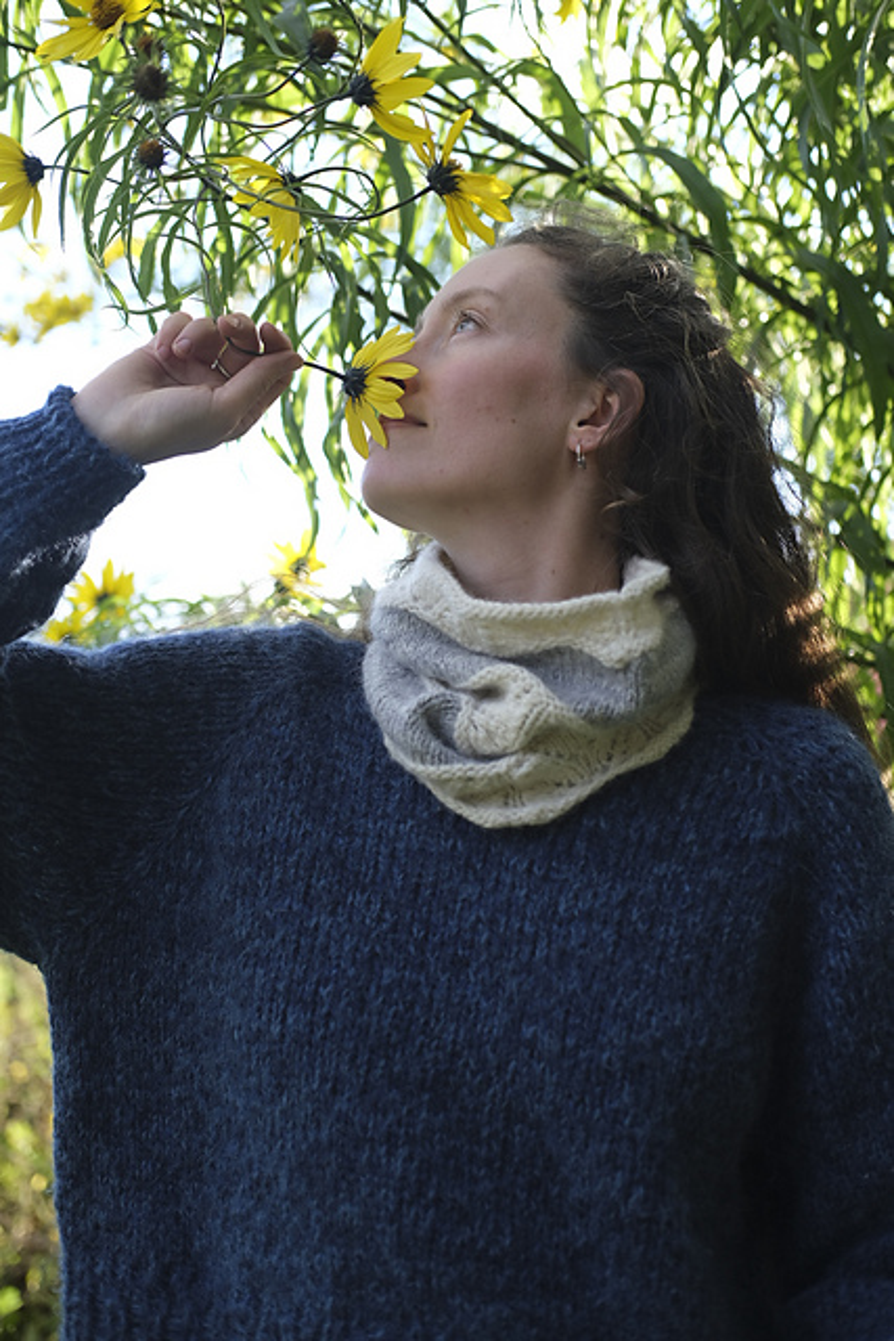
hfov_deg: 25.5
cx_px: 447
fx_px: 1973
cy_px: 670
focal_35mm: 53
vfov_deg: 37.5
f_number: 2.2
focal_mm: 35
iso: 160
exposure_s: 1/500
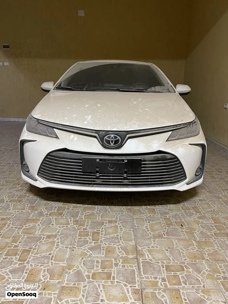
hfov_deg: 54.9
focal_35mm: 25
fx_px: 220
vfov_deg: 69.4
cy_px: 152
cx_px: 114
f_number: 1.6
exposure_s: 1/50
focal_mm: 5.1
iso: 320
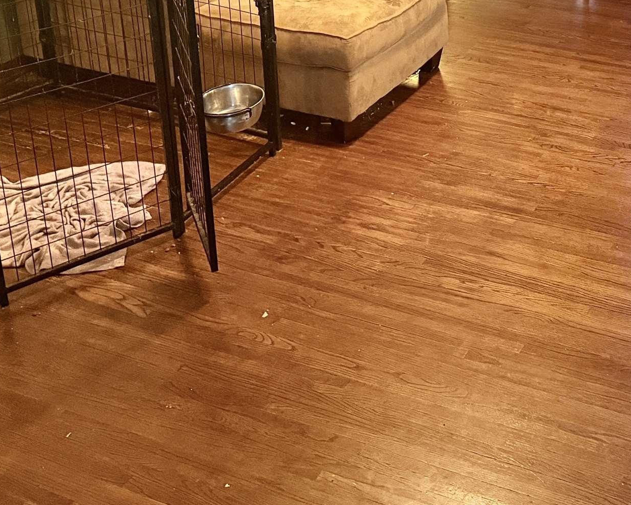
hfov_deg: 31.2
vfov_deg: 24.3
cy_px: -69
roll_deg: -0.6
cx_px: 547
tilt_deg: -18.1
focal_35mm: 58
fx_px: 1083
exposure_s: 1/40
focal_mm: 6.76
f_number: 1.78
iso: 640
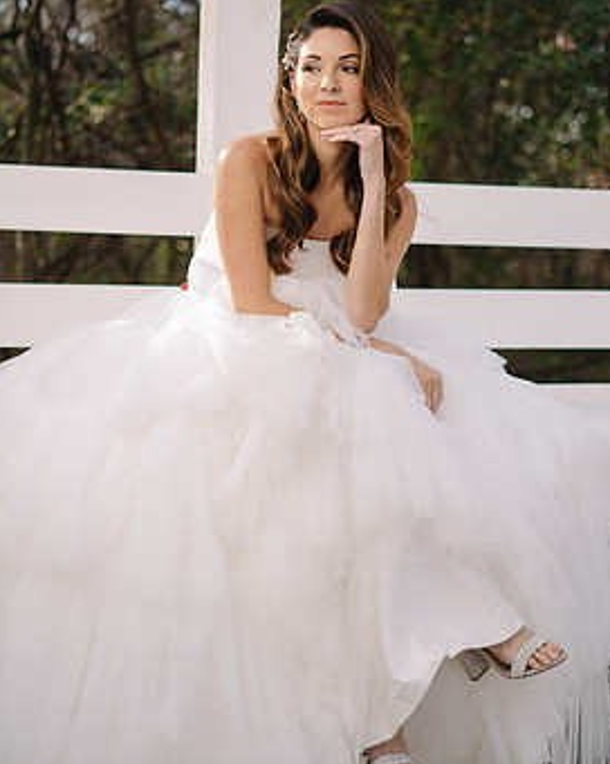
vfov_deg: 30.5
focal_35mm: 62
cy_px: 394
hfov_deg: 24.5
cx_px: 334
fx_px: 1402
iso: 64
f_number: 2
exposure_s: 1/200
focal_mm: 50
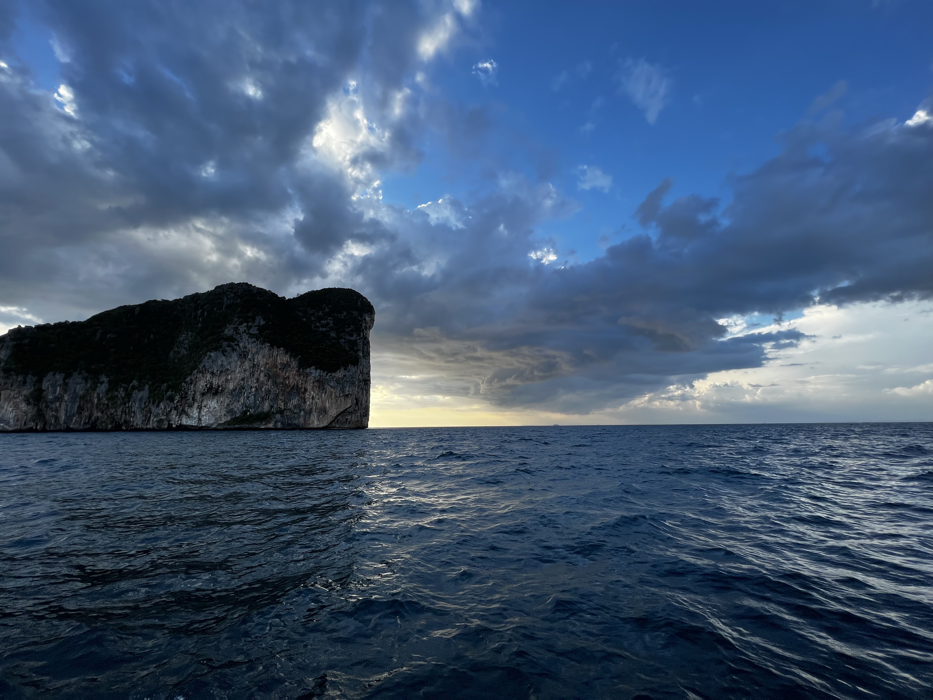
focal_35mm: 13
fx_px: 350
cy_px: 350
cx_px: 466
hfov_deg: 106.2
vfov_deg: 89.9
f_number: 1.8
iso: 32
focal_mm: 1.57
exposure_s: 1/582
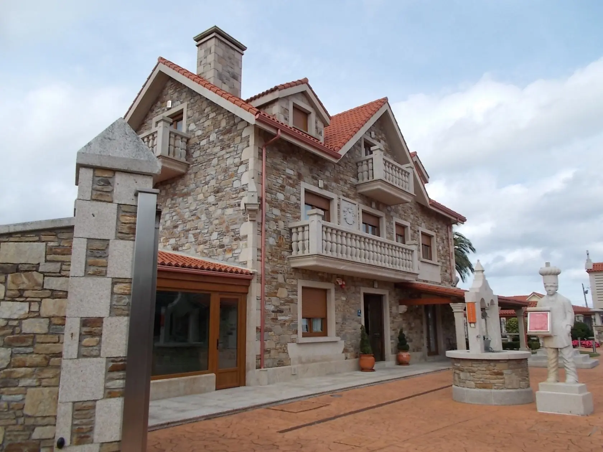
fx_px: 453
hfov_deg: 67.3
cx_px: 302
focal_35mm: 26
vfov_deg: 53.1
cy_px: 226
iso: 80
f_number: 8
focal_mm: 4.6
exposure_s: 1/125
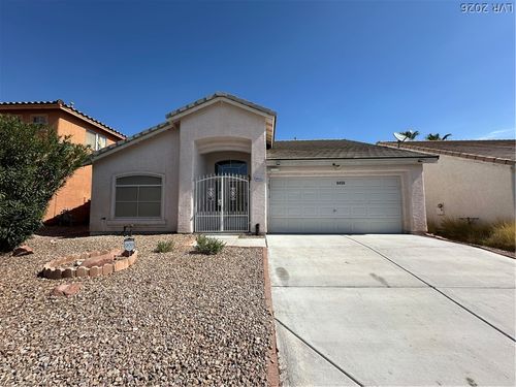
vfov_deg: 85.7
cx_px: 258
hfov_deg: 102.1
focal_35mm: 14
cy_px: 194
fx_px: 209
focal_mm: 2.22
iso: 50
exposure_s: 1/2618
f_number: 2.2
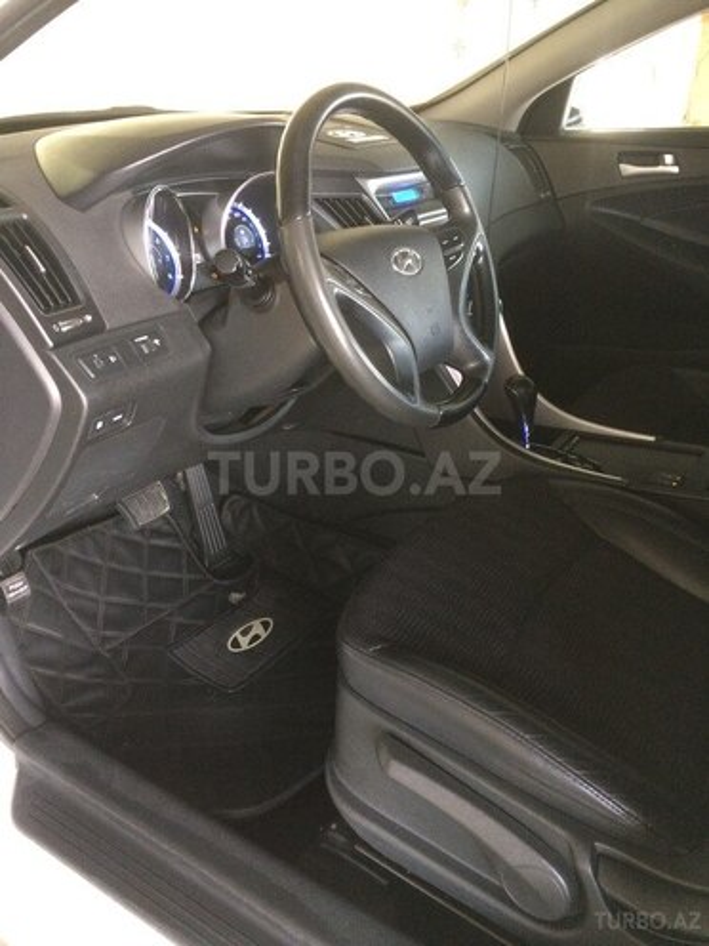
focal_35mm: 29
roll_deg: -0.8
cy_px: 473
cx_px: 354
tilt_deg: -29.5
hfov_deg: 48.2
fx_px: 792
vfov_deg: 61.7
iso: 320
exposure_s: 1/33
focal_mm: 4.15
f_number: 2.2
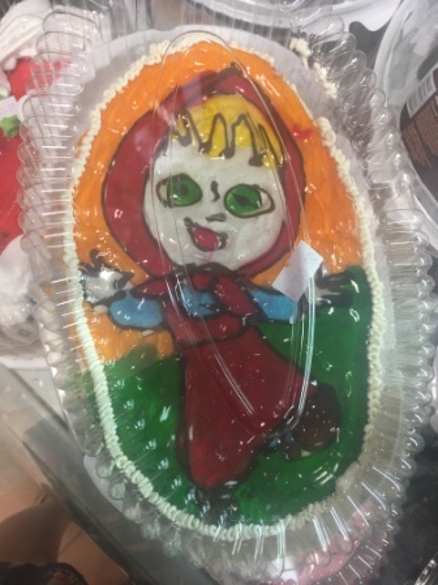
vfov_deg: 61.7
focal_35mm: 29
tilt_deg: -79.0
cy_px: 292
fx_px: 489
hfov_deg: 48.2
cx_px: 219
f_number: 2.2
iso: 125
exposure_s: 1/33
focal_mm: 4.15
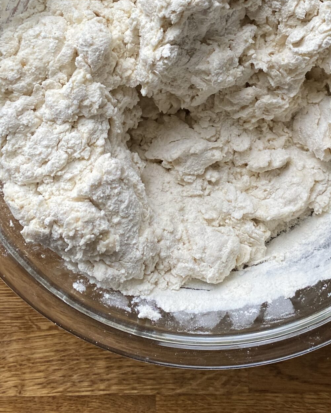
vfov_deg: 34.8
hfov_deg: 29.0
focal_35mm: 52
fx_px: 636
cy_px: 78
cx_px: 217
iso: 125
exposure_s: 1/101
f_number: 1.8
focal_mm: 4.25
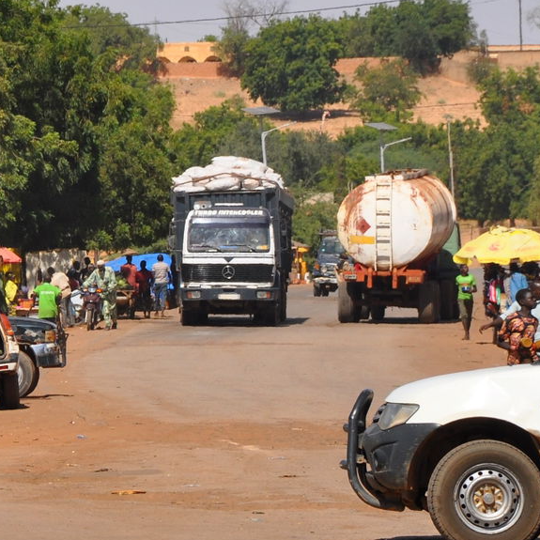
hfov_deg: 3.9
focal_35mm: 446
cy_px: 169
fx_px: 7879
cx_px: -131
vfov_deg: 3.9
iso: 200
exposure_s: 1/500
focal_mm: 105
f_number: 11
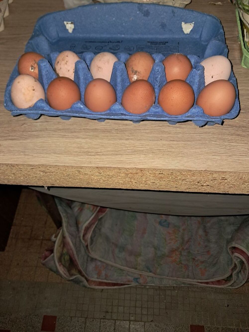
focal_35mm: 27
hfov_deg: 51.4
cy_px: 166
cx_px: 124
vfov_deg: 65.3
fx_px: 259
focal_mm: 4
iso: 125
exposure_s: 1/50
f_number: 1.8
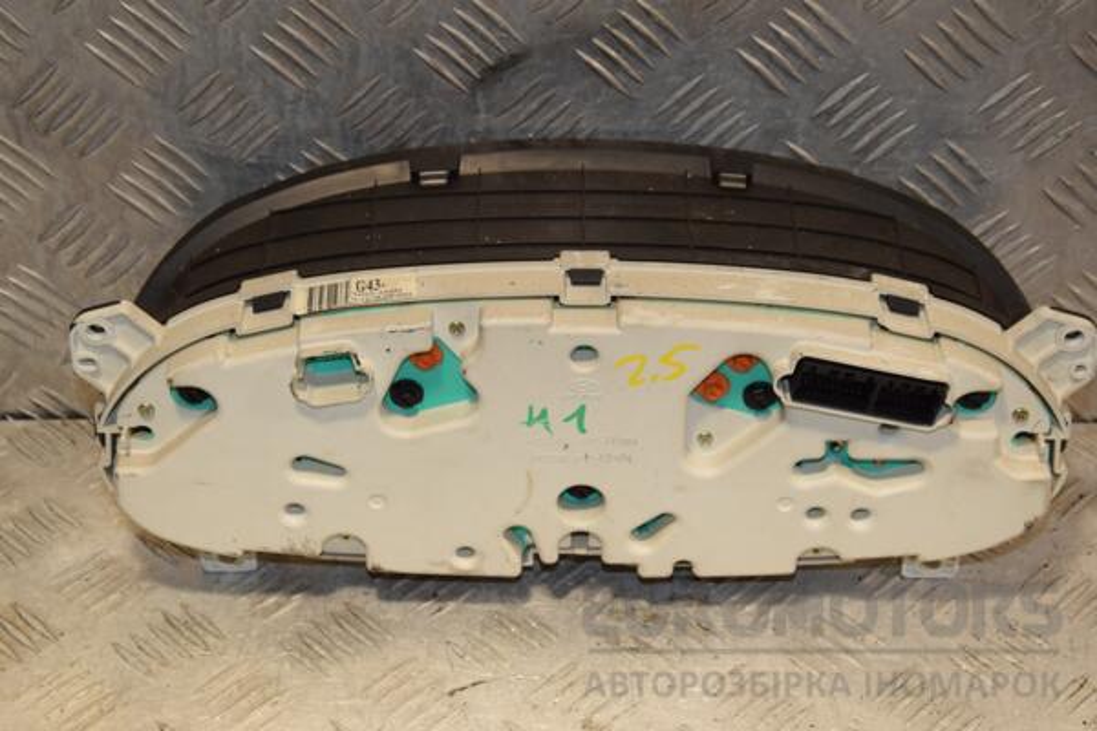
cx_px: 548
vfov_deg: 18.2
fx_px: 2285
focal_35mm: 75
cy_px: 366
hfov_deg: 27.0
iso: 800
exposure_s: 1/200
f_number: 7.1
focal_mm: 50
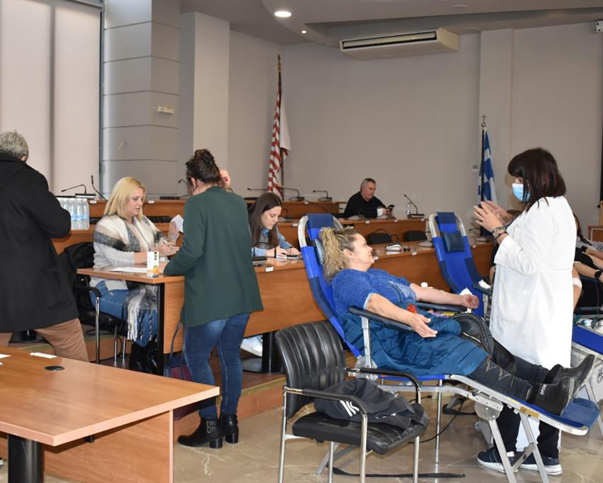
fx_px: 760
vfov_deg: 35.2
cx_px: 261
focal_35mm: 43
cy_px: 242
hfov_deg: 43.2
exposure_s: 1/160
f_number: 4
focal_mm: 25
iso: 800
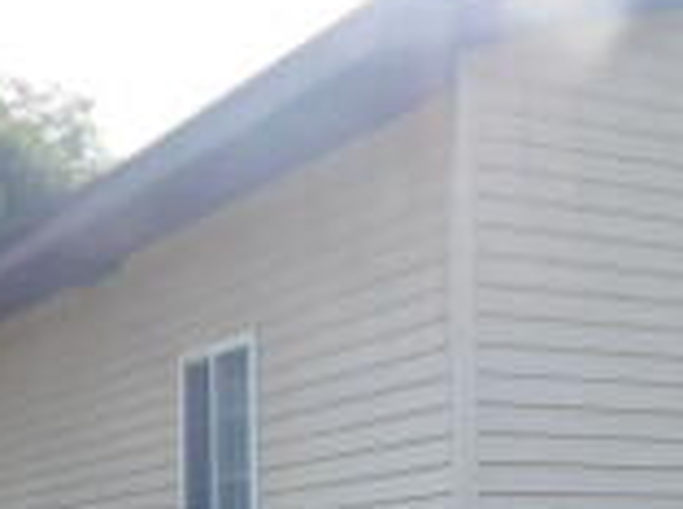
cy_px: 531
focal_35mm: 94
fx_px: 1850
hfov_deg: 20.4
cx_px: 653
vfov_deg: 15.3
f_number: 3
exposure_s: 1/800
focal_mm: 4
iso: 125
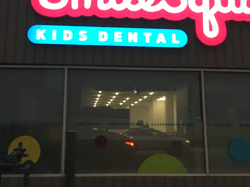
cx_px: 116
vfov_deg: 27.6
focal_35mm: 52
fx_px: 375
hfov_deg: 36.8
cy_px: 42
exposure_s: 1/30
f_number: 2.2
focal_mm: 4.15
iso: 160
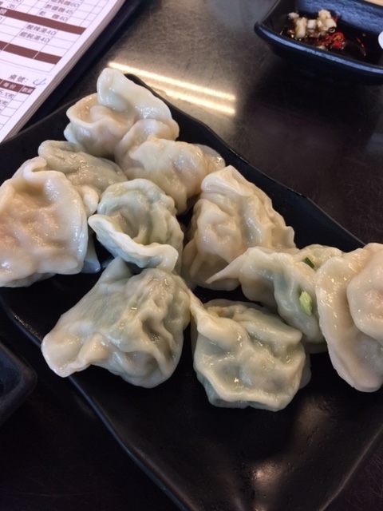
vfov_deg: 61.7
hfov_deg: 48.2
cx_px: 192
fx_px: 428
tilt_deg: -58.7
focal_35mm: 29
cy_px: 256
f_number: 2.2
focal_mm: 4.15
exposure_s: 1/30
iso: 50
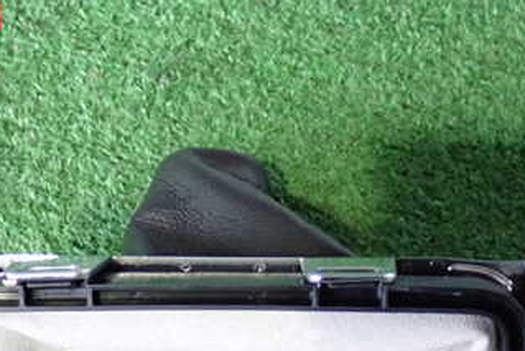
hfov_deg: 23.6
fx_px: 1255
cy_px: 369
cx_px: 196
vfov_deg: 15.5
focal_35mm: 86
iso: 800
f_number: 2.9
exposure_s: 1/40
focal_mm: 7.84
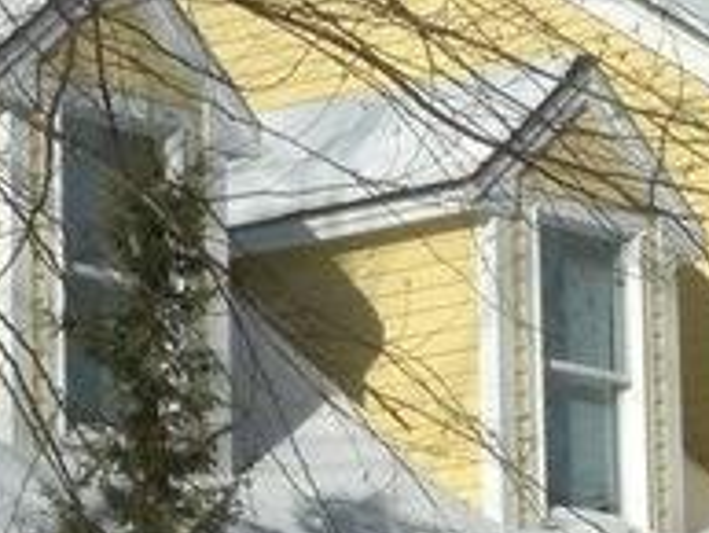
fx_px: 6087
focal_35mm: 297
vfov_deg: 5.0
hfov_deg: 6.7
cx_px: 349
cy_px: 522
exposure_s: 1/330
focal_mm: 9.8
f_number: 8
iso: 64
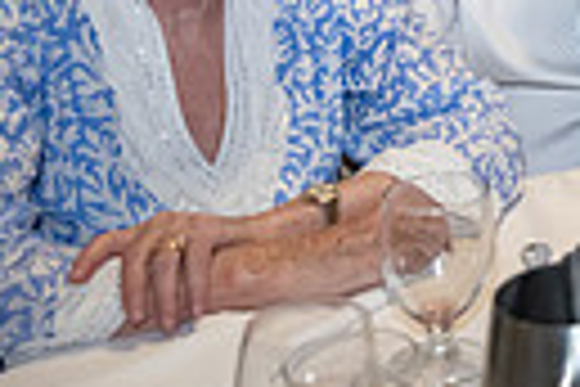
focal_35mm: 108
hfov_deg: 15.9
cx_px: 1066
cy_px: -367
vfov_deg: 11.5
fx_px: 1740
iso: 2500
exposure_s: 1/320
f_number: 4
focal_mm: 24
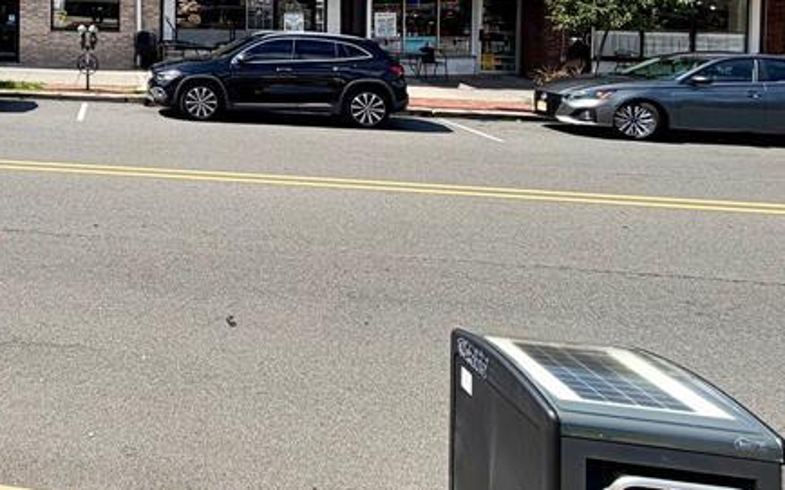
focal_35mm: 35
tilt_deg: -3.0
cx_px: -20
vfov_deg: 33.0
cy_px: -7
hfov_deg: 45.6
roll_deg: +0.1
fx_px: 749
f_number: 2.2
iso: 20
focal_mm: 2.22
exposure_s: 1/970
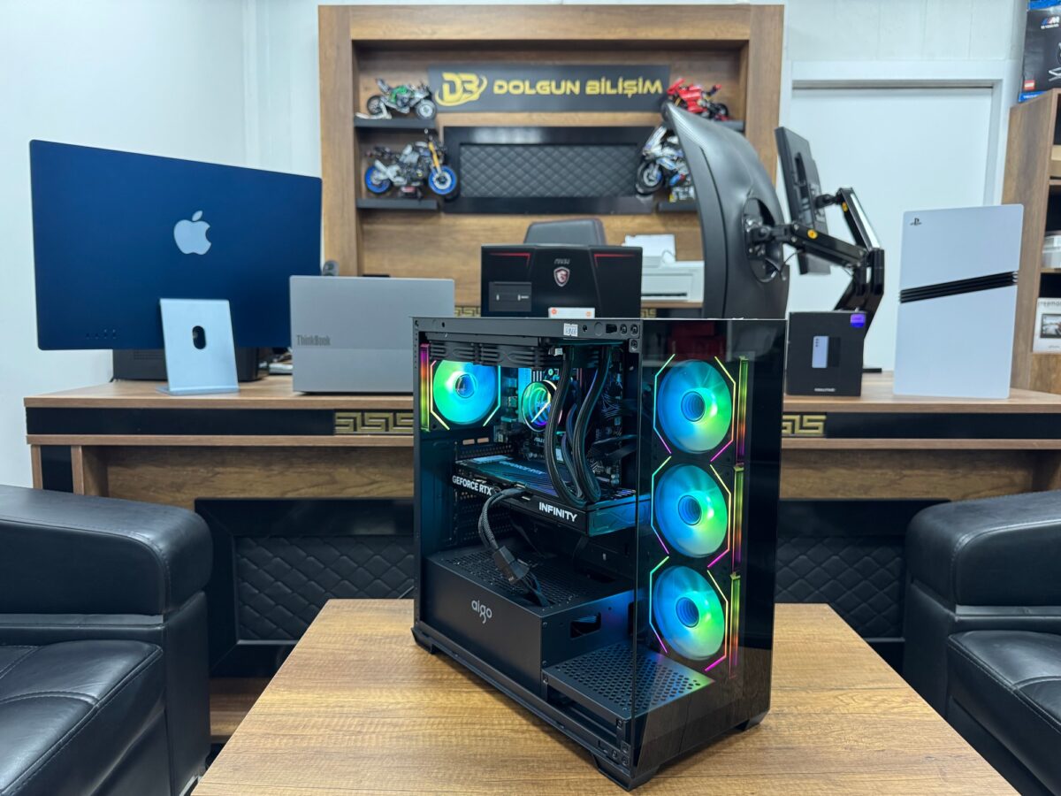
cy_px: 398
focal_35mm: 24
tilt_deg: -6.6
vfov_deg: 56.8
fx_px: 736
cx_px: 530
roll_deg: +0.0
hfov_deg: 71.6
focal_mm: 6.76
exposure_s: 1/50
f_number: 1.78
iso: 400
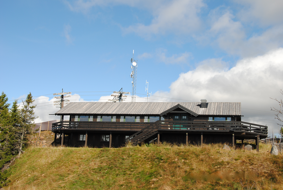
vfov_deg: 29.9
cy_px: 95
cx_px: 142
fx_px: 354
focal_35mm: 45
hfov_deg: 43.6
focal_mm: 30
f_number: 8
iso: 100
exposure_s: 1/250
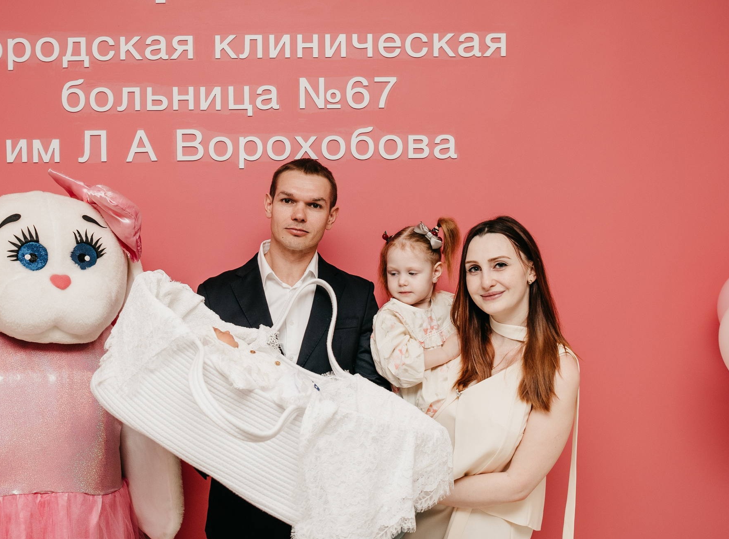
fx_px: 817
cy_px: 257
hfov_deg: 47.7
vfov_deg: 36.5
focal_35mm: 39
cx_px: 275
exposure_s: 1/160
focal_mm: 24
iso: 160
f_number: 4
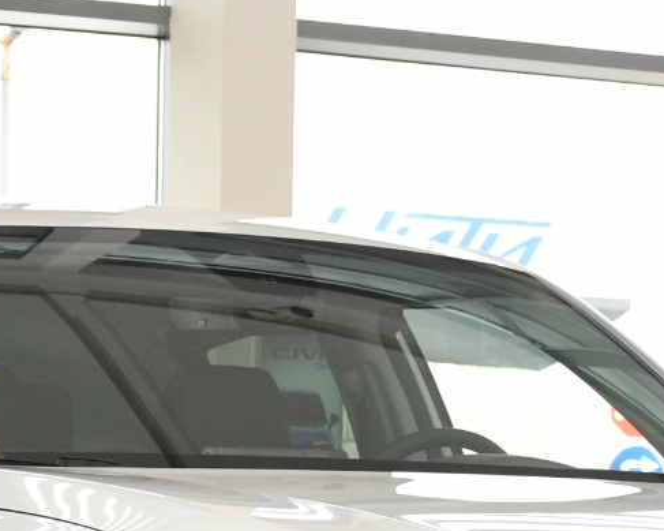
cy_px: 708
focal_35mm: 178
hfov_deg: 10.8
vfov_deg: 8.5
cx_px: 345
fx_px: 3496
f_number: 5.6
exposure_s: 1/250
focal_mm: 38
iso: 1250
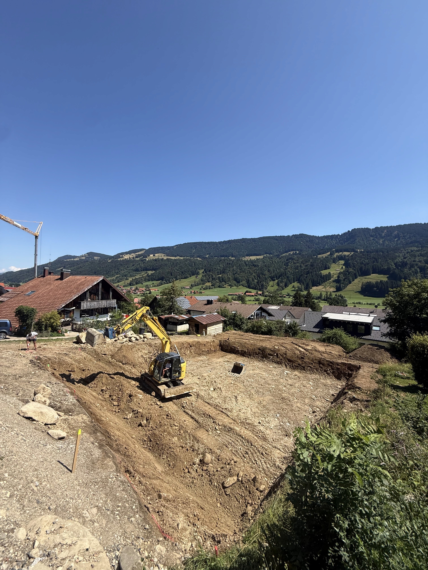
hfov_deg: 85.7
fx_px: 231
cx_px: 214
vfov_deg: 102.1
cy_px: 285
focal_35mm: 14
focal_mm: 2.22
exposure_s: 1/1795
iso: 50
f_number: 2.2
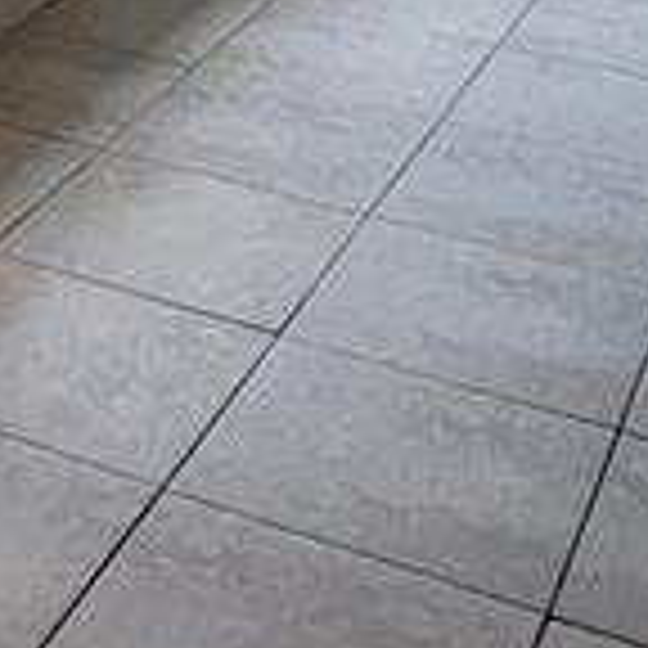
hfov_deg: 17.0
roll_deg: -0.8
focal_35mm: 96
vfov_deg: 15.3
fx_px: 2033
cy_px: -562
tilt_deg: -4.3
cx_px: -216
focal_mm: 1.57
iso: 50
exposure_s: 1/120
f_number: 1.8
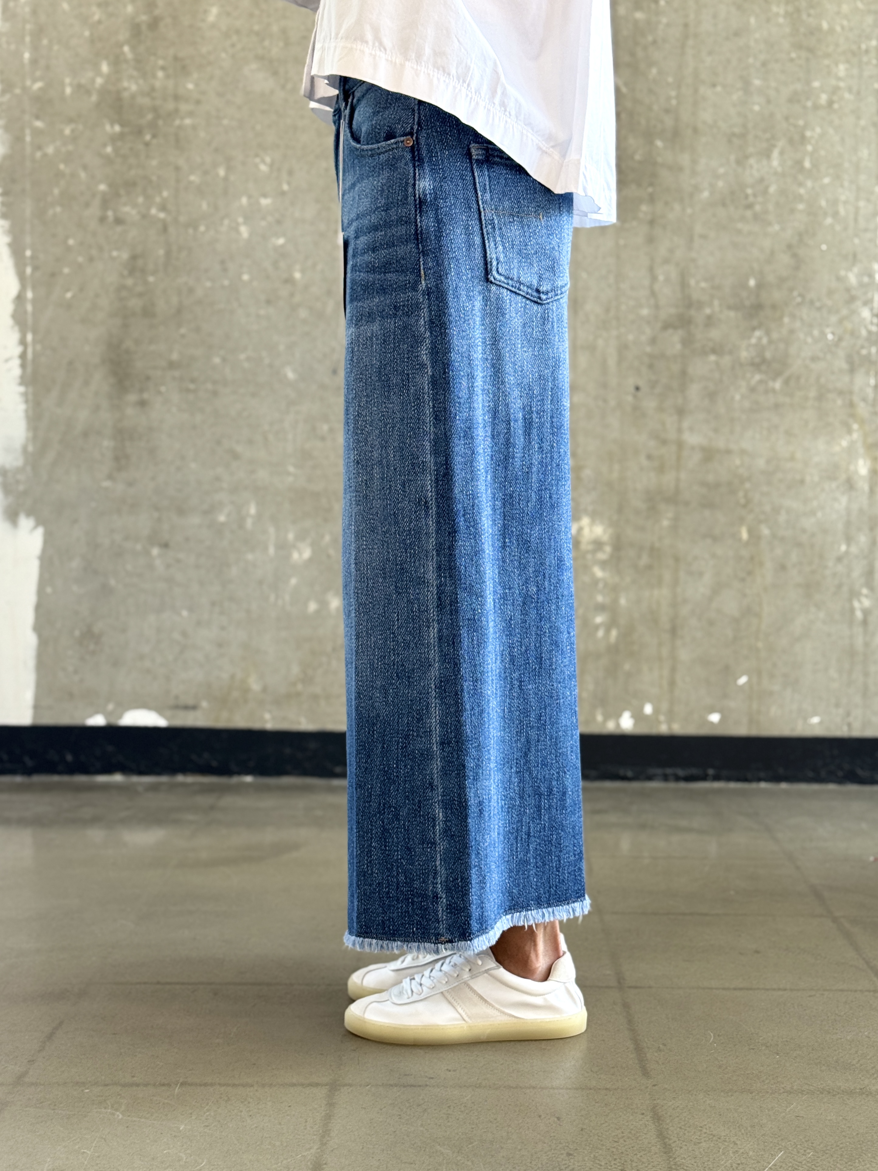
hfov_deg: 30.3
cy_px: 586
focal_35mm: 48
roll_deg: -2.8
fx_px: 1623
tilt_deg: -4.5
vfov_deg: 39.7
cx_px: 439
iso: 125
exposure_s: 1/100
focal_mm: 6.76
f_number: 1.78
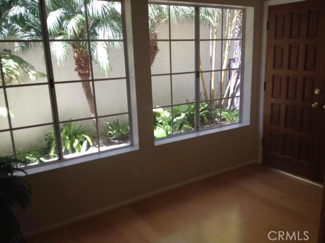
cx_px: 162
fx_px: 329
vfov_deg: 40.7
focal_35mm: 35
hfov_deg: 52.6
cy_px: 122
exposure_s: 1/120
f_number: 2.4
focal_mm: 4.28
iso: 50
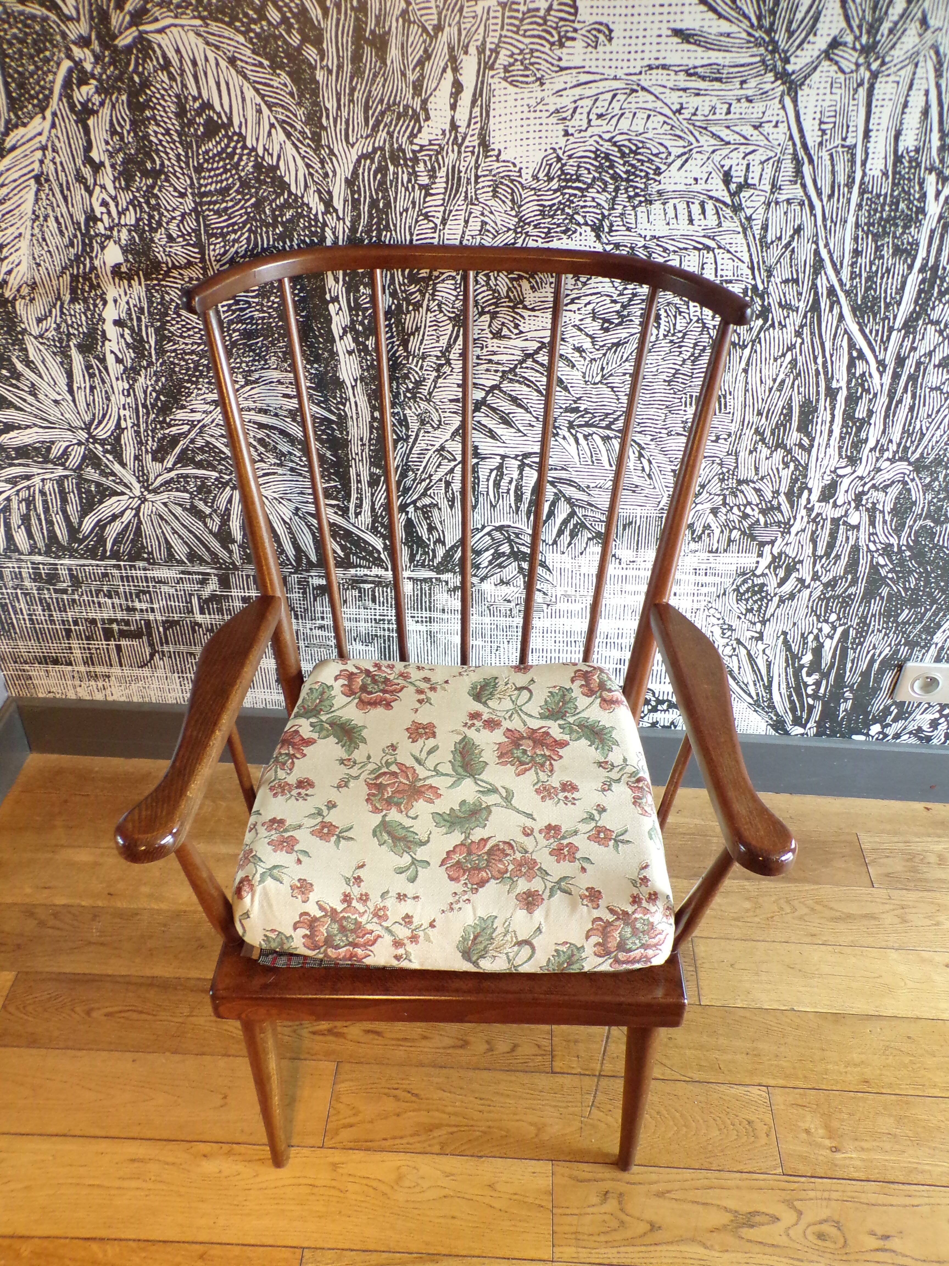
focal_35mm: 28
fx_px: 1023
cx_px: 474
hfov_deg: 49.7
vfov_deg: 63.4
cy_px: 633
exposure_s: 1/17
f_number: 3.1
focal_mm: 5
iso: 323
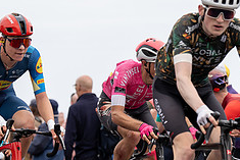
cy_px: 58
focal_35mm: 304
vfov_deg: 4.5
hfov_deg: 6.8
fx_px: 2028
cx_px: 37
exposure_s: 1/1000
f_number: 3.5
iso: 320
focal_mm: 123
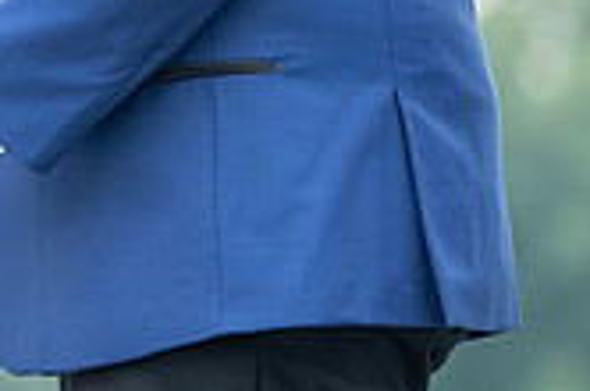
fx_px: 12530
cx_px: -268
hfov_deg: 2.7
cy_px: -264
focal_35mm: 766
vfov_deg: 1.8
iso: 160
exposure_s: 1/200
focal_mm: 198
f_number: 4
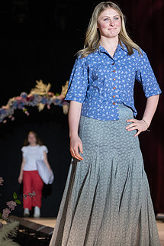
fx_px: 1167
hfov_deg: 8.0
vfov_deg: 12.0
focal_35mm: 171
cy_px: 150
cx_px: 157
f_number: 2.8
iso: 800
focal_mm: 70
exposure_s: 1/800
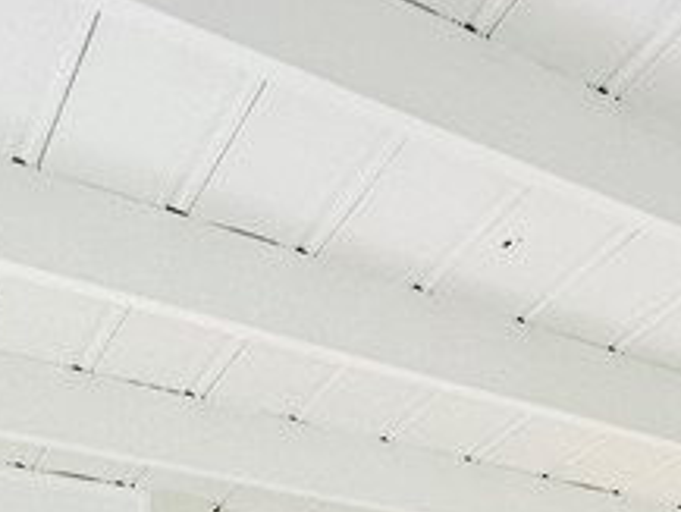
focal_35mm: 66
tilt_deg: -0.6
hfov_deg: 24.7
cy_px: 1096
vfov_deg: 15.9
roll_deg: -1.3
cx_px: 932
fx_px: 1299
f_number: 2.2
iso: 80
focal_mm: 2.22
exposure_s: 1/120
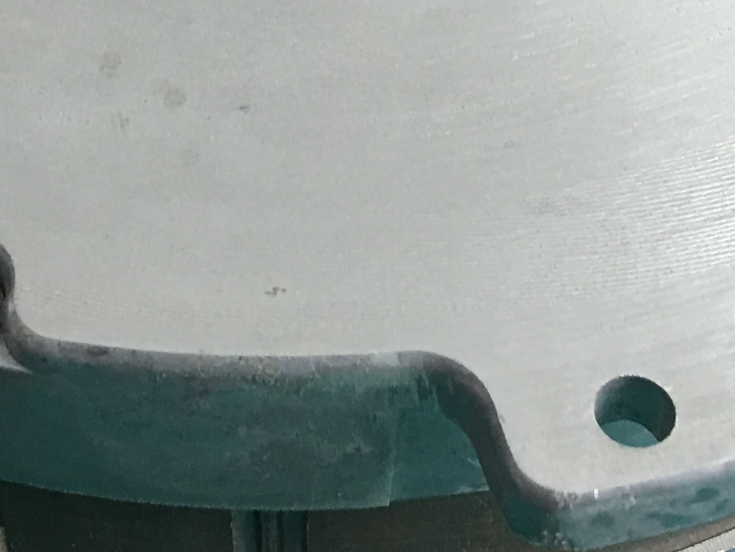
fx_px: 2166
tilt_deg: -46.0
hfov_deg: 19.2
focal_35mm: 102
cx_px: 269
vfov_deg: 14.2
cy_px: -74
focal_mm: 4.15
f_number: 2.2
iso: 50
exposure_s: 1/17
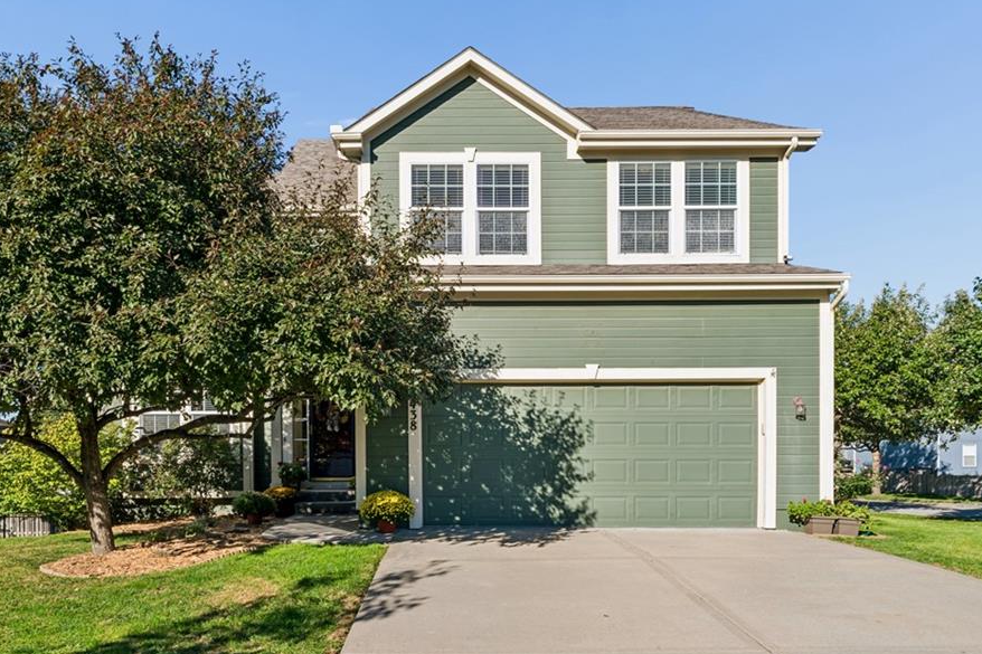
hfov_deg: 65.2
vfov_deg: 46.3
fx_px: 764
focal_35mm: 28
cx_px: 426
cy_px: 282
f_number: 22
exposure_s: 1/13
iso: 100
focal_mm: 24
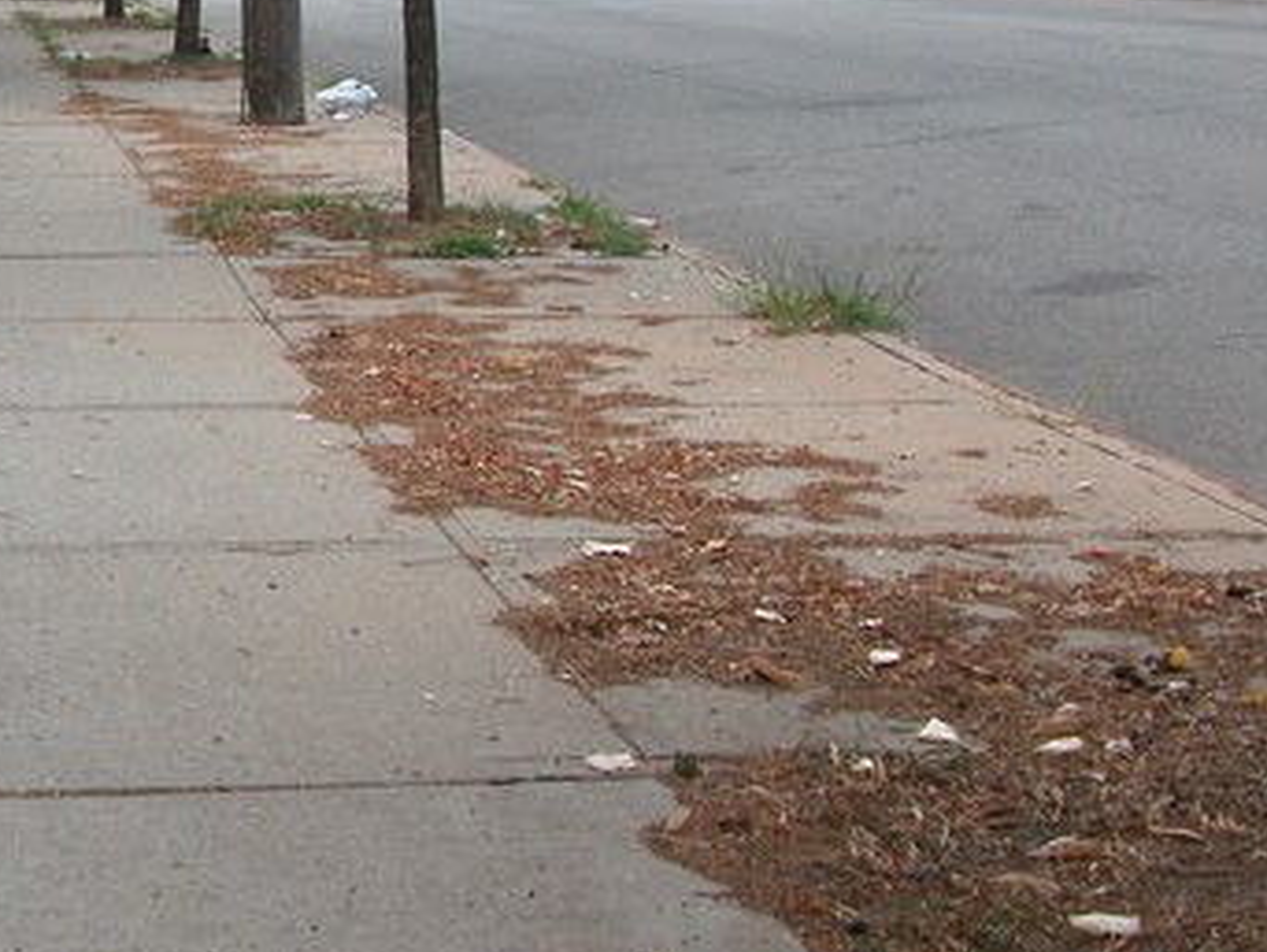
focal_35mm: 81
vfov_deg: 18.1
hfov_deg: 22.9
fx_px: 2967
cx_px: -74
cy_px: 182
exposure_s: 1/147
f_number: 4
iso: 100
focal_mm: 8.9
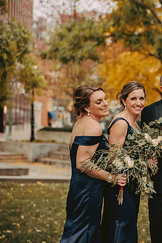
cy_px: 121
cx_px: 182
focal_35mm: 114
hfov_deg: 11.8
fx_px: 771
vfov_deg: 18.0
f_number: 3.2
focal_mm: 75
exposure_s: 1/800
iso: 1250
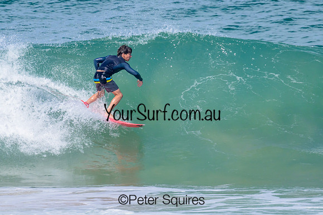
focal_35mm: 1095
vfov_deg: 1.3
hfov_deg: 1.9
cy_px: 82
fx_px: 9822
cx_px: 150
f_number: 11
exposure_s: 1/2000
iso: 720
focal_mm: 800
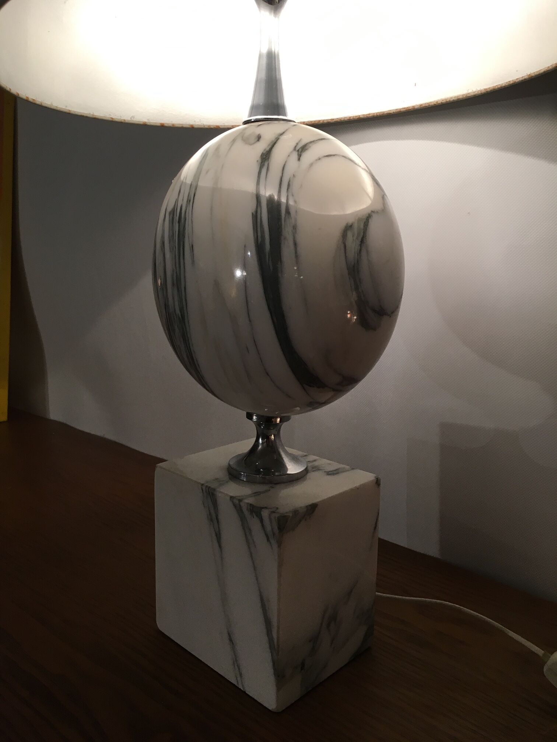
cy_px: 371
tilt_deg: -11.6
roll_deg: -0.3
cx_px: 278
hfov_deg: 48.2
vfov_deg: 61.7
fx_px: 622
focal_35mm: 29
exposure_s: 1/33
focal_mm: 4.15
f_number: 2.2
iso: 50
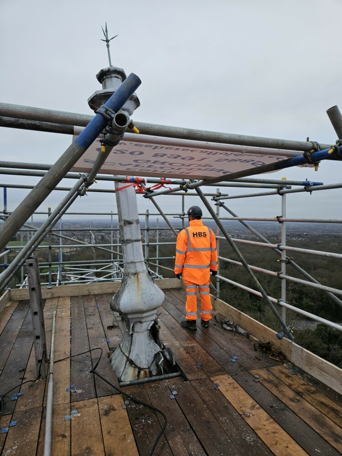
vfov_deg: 73.9
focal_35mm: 23
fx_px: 303
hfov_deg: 58.9
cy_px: 228
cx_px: 171
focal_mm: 5.4
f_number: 1.8
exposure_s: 1/180
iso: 50
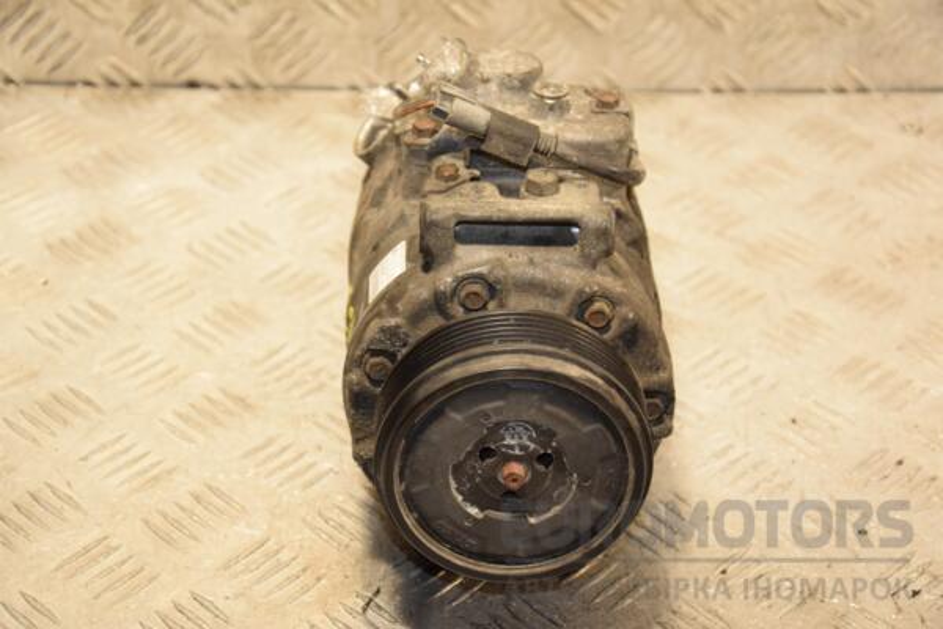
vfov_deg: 14.7
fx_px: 2436
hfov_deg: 21.9
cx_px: 472
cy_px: 314
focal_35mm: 93
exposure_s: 1/200
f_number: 5.3
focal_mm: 62
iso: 800
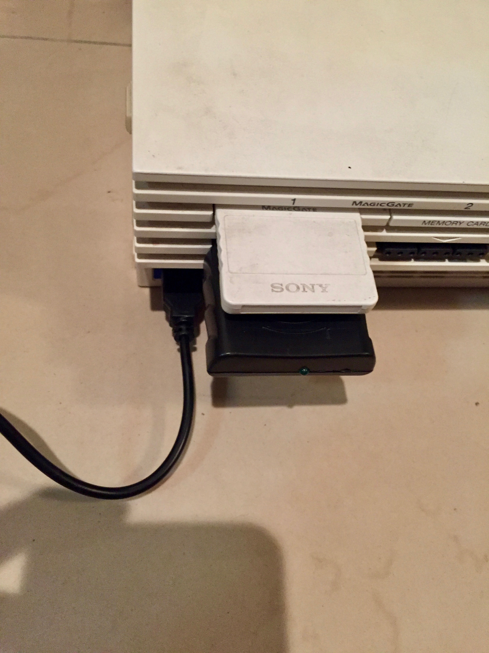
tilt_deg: -60.5
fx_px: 546
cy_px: 326
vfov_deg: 61.7
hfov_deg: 48.2
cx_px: 244
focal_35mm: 29
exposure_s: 1/20
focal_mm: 4.15
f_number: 2.2
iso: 250
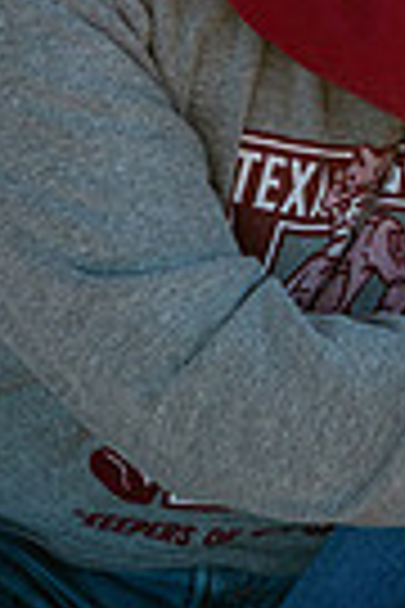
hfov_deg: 8.2
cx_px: 405
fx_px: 2818
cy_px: 81
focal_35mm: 167
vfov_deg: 12.2
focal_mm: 50
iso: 250
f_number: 3.2
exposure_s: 1/1000
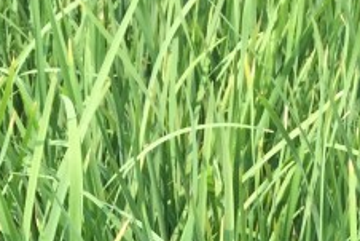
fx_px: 1421
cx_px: 29
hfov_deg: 14.3
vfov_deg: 8.1
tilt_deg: -40.4
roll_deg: +2.3
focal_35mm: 142
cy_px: 749
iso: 32
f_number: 2.2
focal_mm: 4.15
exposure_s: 1/719
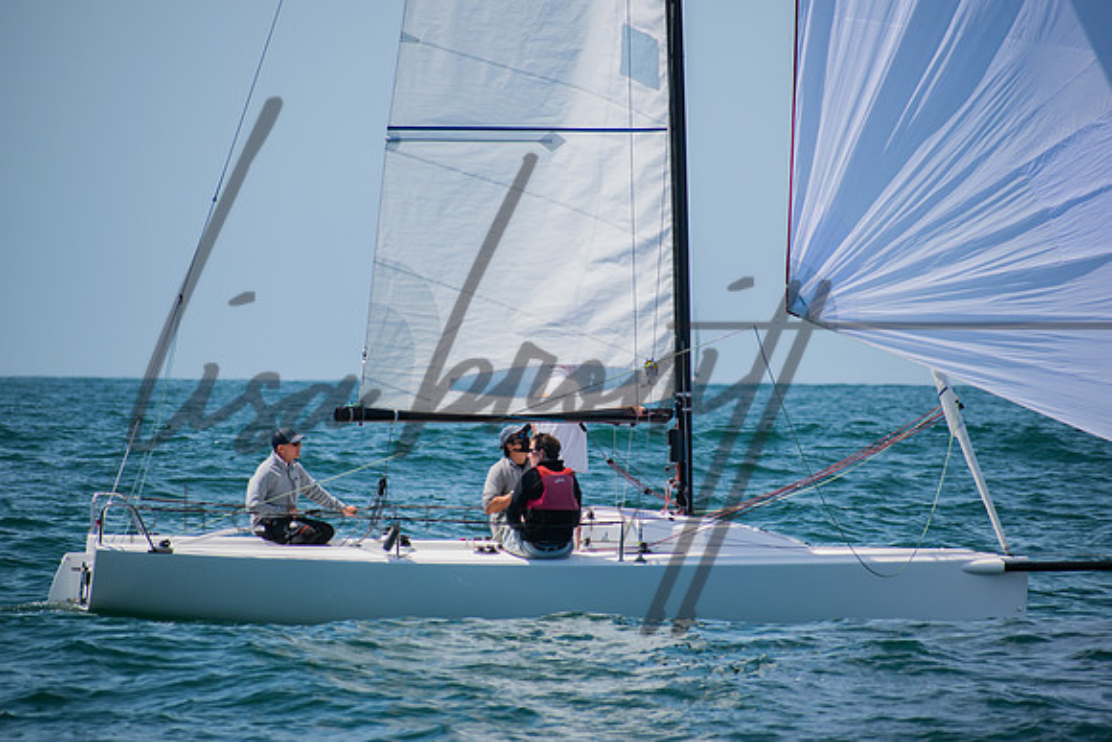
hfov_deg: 6.5
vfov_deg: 4.4
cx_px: 556
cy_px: 371
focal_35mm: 315
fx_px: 9732
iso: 200
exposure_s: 1/1000
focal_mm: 210
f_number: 6.3
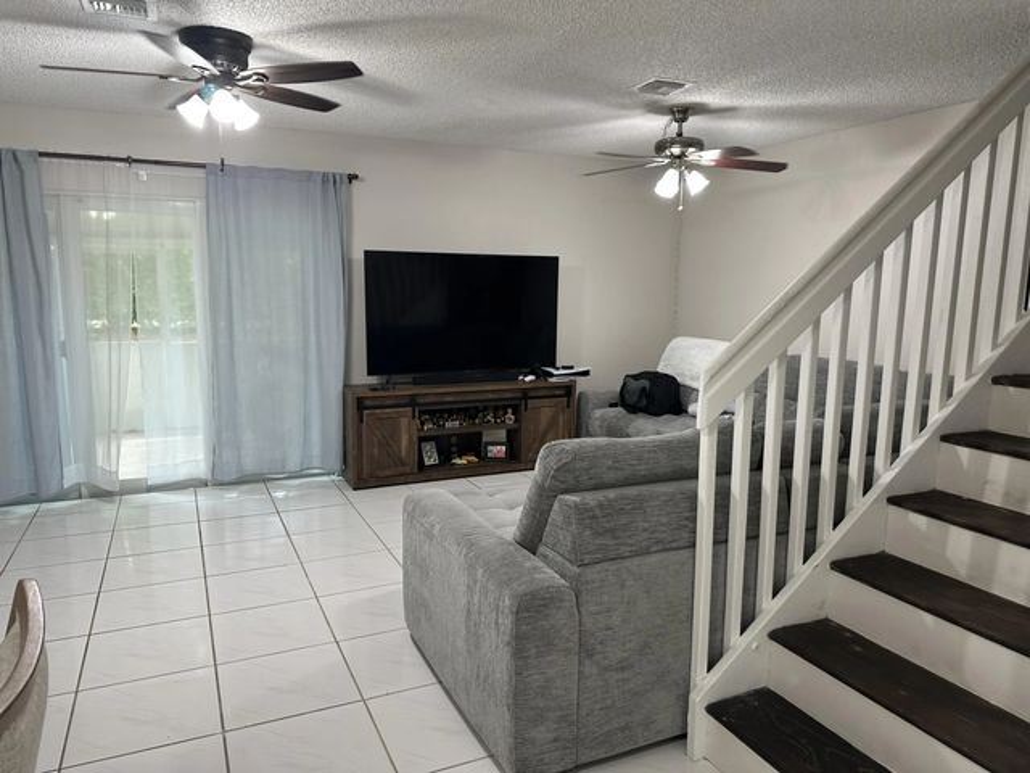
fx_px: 714
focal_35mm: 24
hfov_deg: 71.6
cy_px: 386
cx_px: 515
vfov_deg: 56.8
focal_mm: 6.86
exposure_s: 1/60
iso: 125
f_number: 1.78
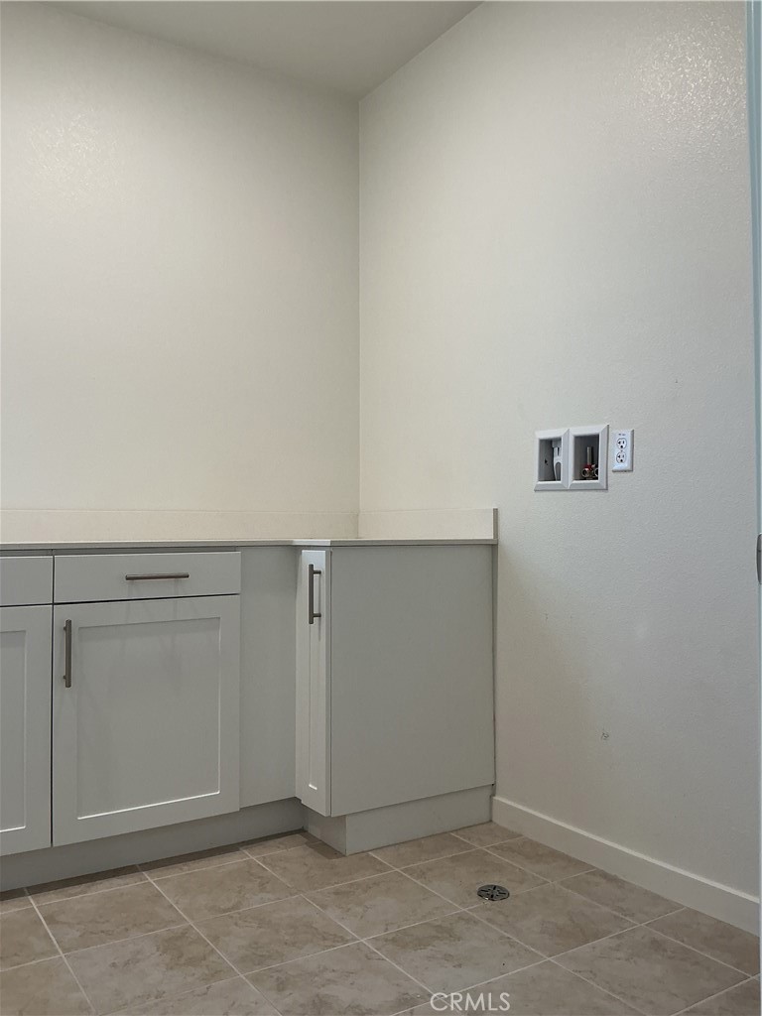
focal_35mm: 29
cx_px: 381
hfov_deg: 48.2
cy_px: 508
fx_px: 851
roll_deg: -1.0
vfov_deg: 61.7
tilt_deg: +1.2
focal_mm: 3
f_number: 1.8
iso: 40
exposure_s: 1/60
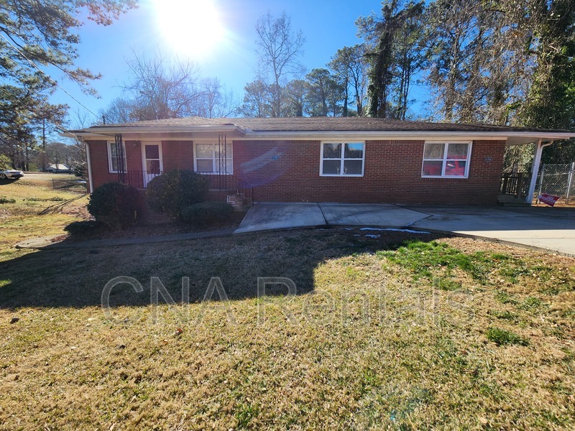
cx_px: 288
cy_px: 216
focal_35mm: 13
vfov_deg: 89.9
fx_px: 216
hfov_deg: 106.2
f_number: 2.2
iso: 50
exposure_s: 1/1225
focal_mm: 2.2
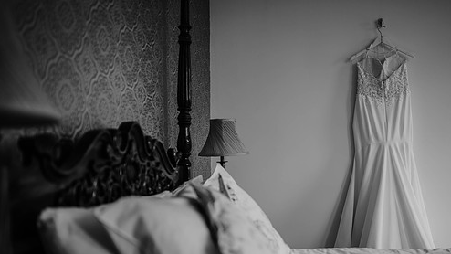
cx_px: 261
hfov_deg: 47.2
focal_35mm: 43
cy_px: 162
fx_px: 514
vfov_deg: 27.6
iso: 100
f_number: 1.8
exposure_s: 1/80
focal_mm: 35
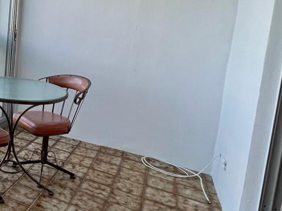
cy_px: 51
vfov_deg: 40.5
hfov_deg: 42.8
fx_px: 277
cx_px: -25
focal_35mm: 34
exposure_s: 1/99
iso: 125
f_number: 1.8
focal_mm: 1.57
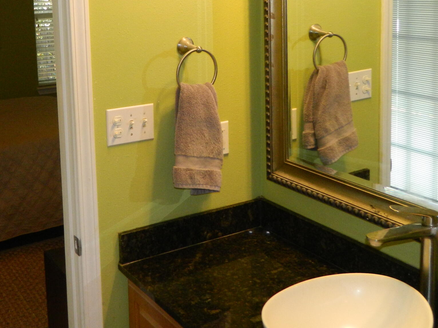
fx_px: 620
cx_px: 173
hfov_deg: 38.7
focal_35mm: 49
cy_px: 85
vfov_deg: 29.2
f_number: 3.1
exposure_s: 1/30
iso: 200
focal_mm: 4.5
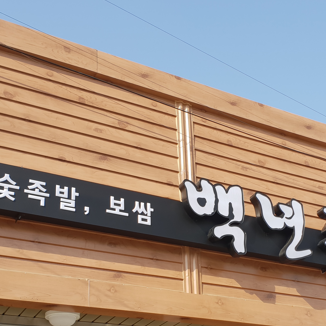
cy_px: 256
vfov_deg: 30.4
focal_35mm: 55
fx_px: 586
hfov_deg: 31.0
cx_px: 198
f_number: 2.4
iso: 50
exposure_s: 1/705
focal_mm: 4.3
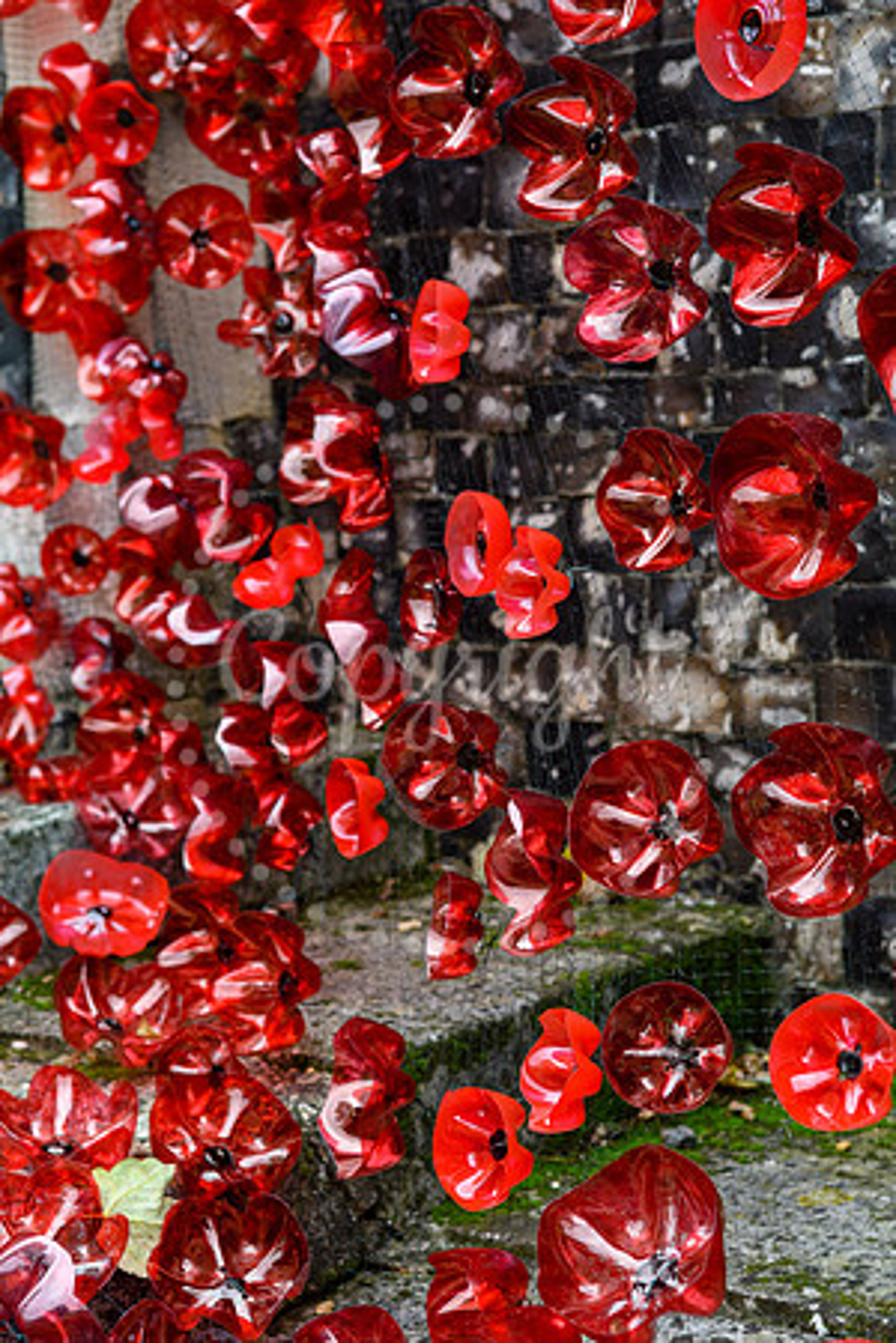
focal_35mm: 60
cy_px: 672
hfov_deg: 22.6
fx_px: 2240
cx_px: 448
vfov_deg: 33.4
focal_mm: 40
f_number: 4.8
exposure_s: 1/350
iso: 800
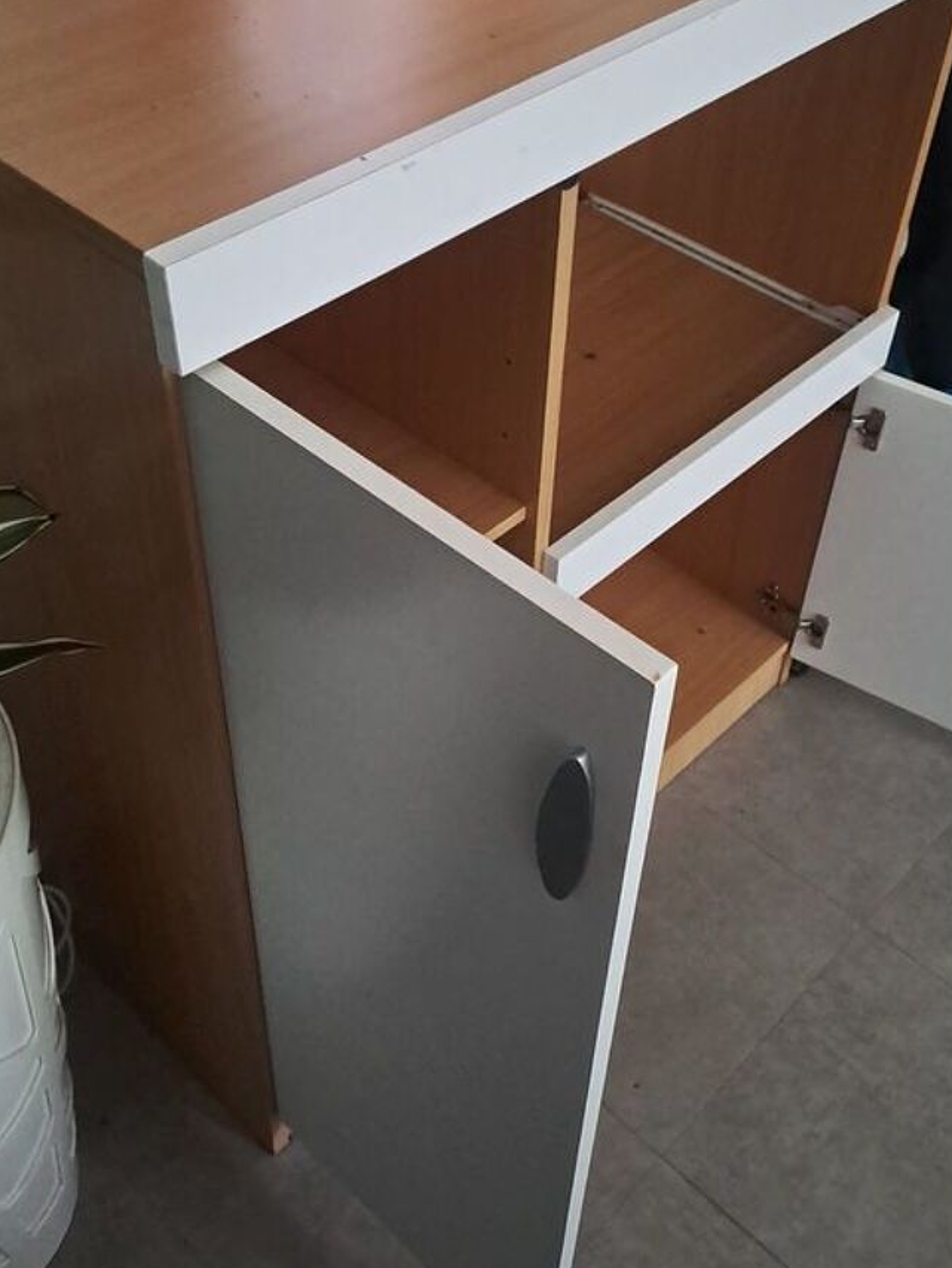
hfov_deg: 36.8
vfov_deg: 47.8
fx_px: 1429
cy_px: 578
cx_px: 547
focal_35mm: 39
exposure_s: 1/20
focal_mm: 4.65
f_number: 1.8
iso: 800
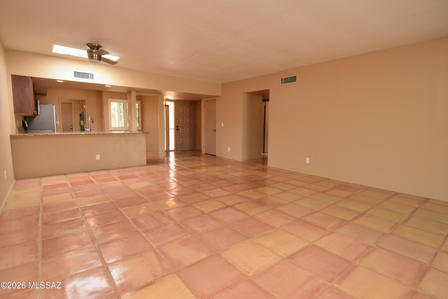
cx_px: 224
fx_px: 224
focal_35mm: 18
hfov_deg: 90.0
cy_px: 150
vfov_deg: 67.4
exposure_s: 1/25
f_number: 9
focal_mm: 12
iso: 400
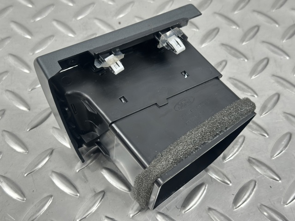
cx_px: 148
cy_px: 110
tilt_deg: -58.3
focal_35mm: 48
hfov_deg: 39.7
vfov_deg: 30.2
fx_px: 409
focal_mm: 6.86
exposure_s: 1/100
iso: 125
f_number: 1.78
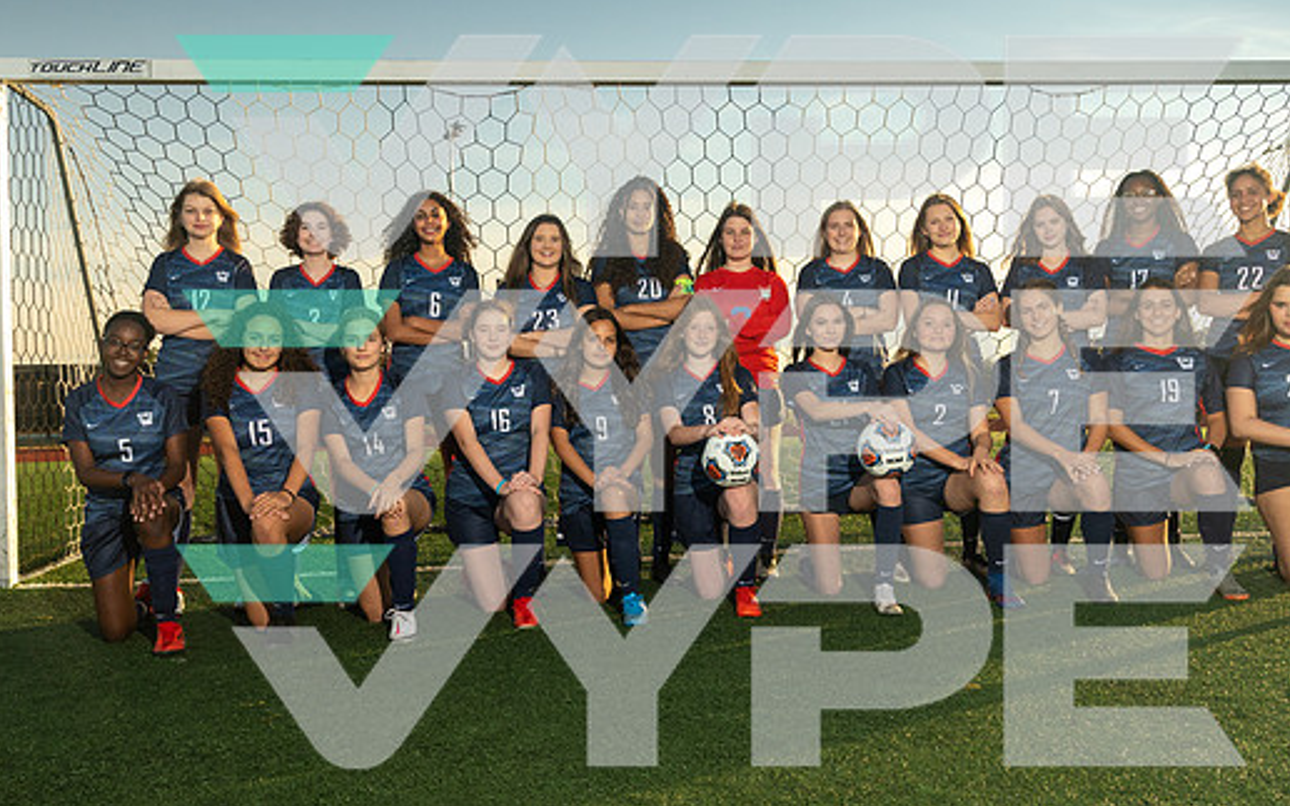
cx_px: 632
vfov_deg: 36.3
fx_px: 1230
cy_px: 402
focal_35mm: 35
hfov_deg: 55.3
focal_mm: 25
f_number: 8
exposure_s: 1/250
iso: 320
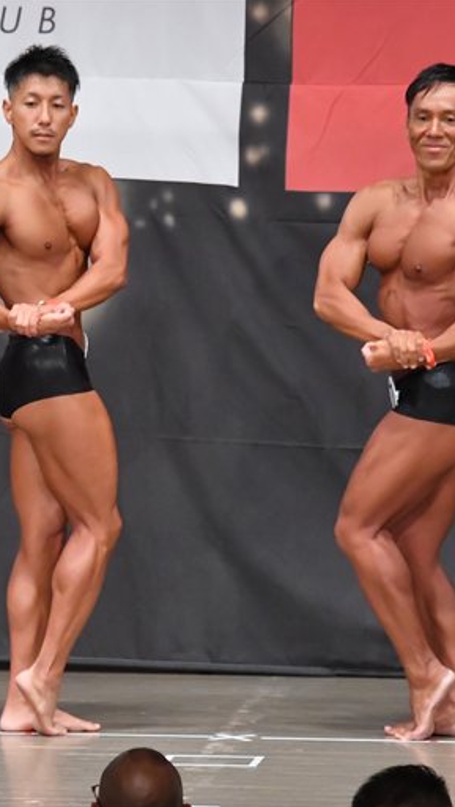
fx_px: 7348
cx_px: -64
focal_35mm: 343
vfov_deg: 6.3
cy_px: 403
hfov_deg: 3.5
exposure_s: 1/400
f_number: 5.6
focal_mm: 145
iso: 6400
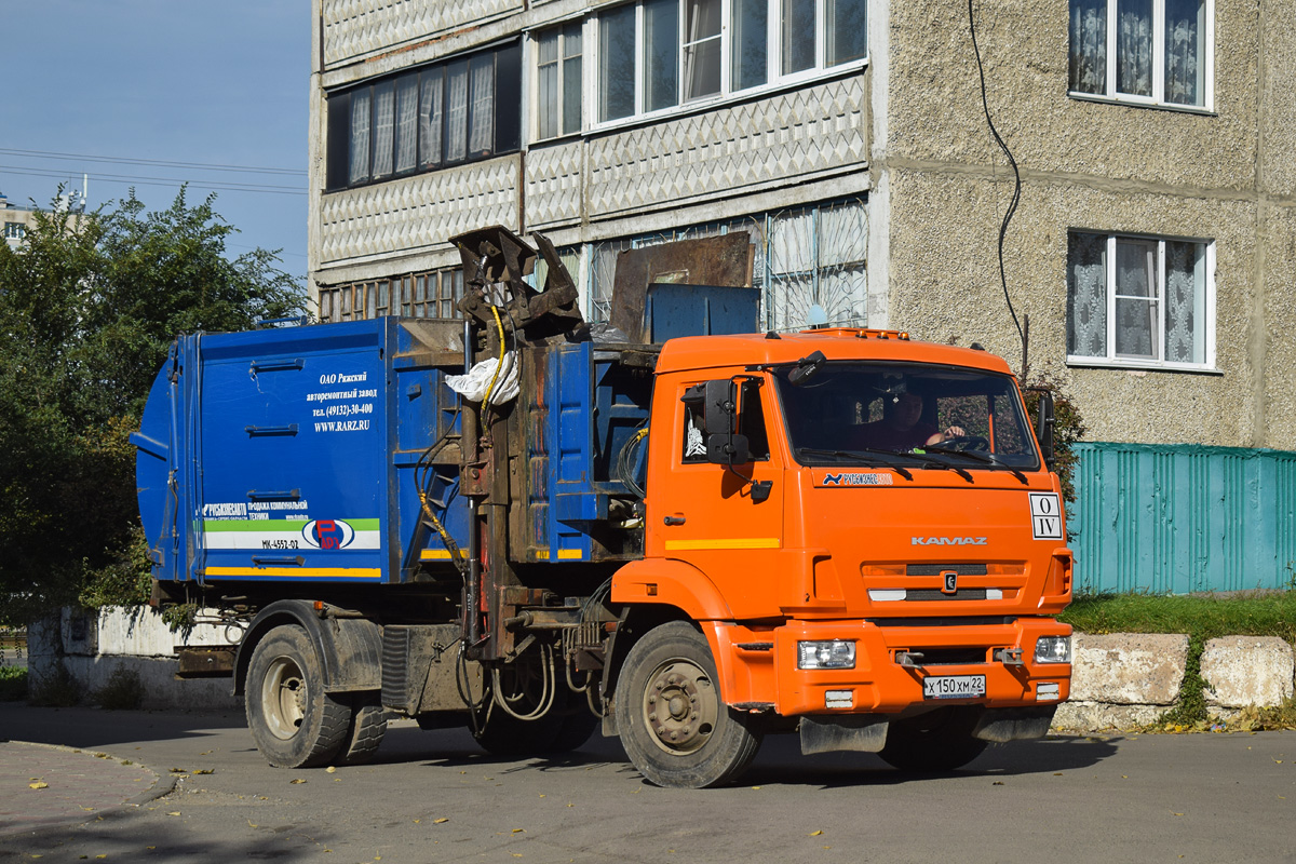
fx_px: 2700
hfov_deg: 27.0
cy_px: 432
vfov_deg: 18.2
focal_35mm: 75
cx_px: 648
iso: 100
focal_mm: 50
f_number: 6.3
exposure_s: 1/800
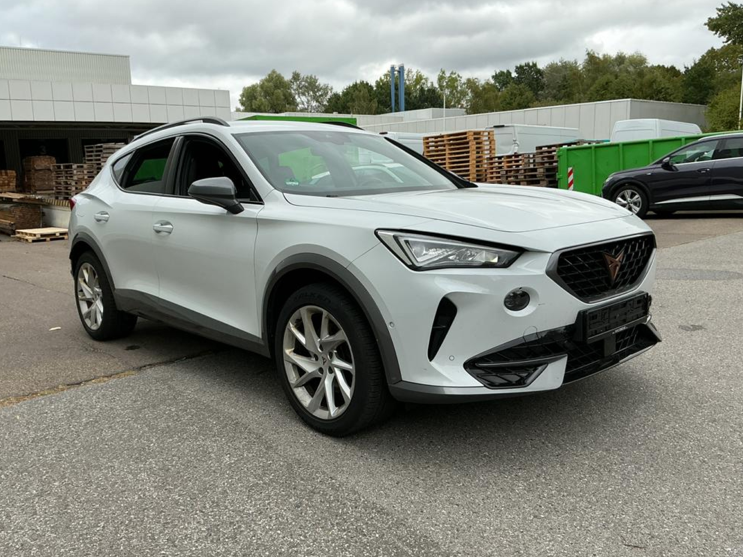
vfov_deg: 46.8
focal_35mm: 30
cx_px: 368
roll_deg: +2.0
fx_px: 644
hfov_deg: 60.0
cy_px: 283
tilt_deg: -10.1
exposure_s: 1/620
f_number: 1.8
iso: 25
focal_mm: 3
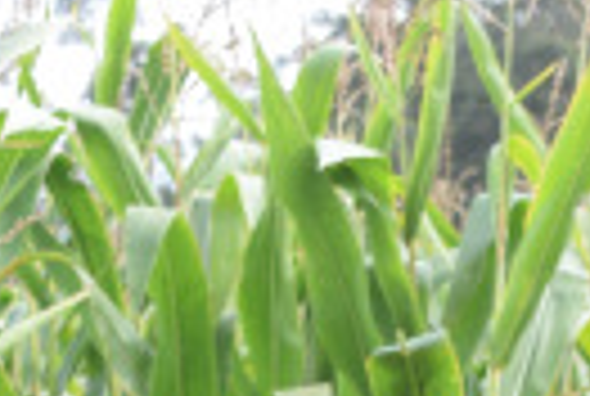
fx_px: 3220
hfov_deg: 10.4
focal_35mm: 196
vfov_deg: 6.6
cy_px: 986
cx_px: 626
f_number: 8
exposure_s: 1/250
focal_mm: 26
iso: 250
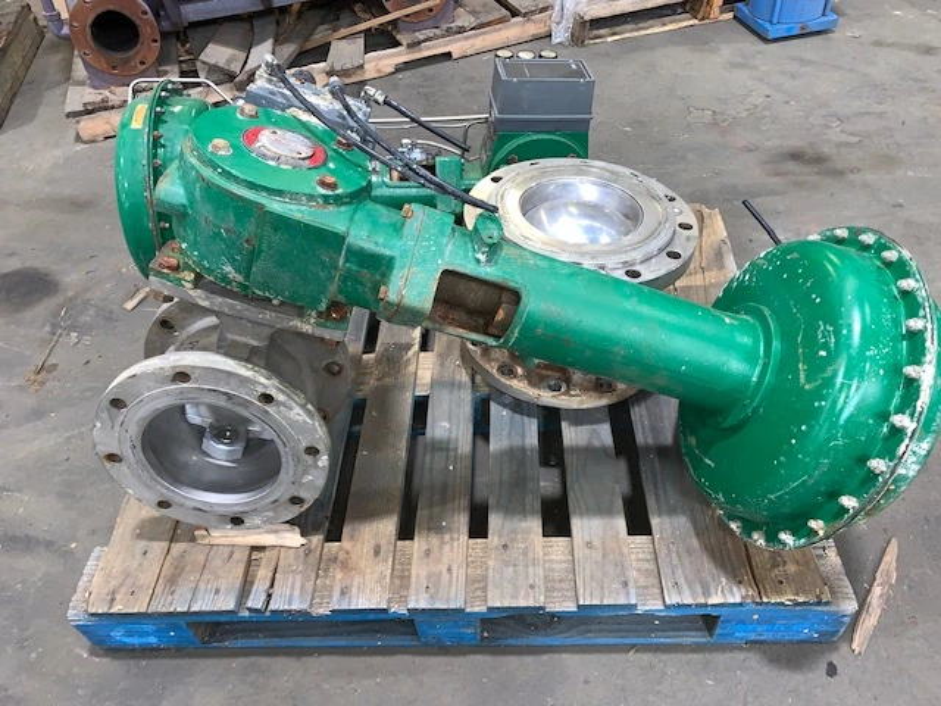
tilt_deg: -45.1
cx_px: 470
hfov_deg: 67.3
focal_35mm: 26
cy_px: 353
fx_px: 707
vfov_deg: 53.1
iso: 64
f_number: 1.8
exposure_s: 1/17
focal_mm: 4.25
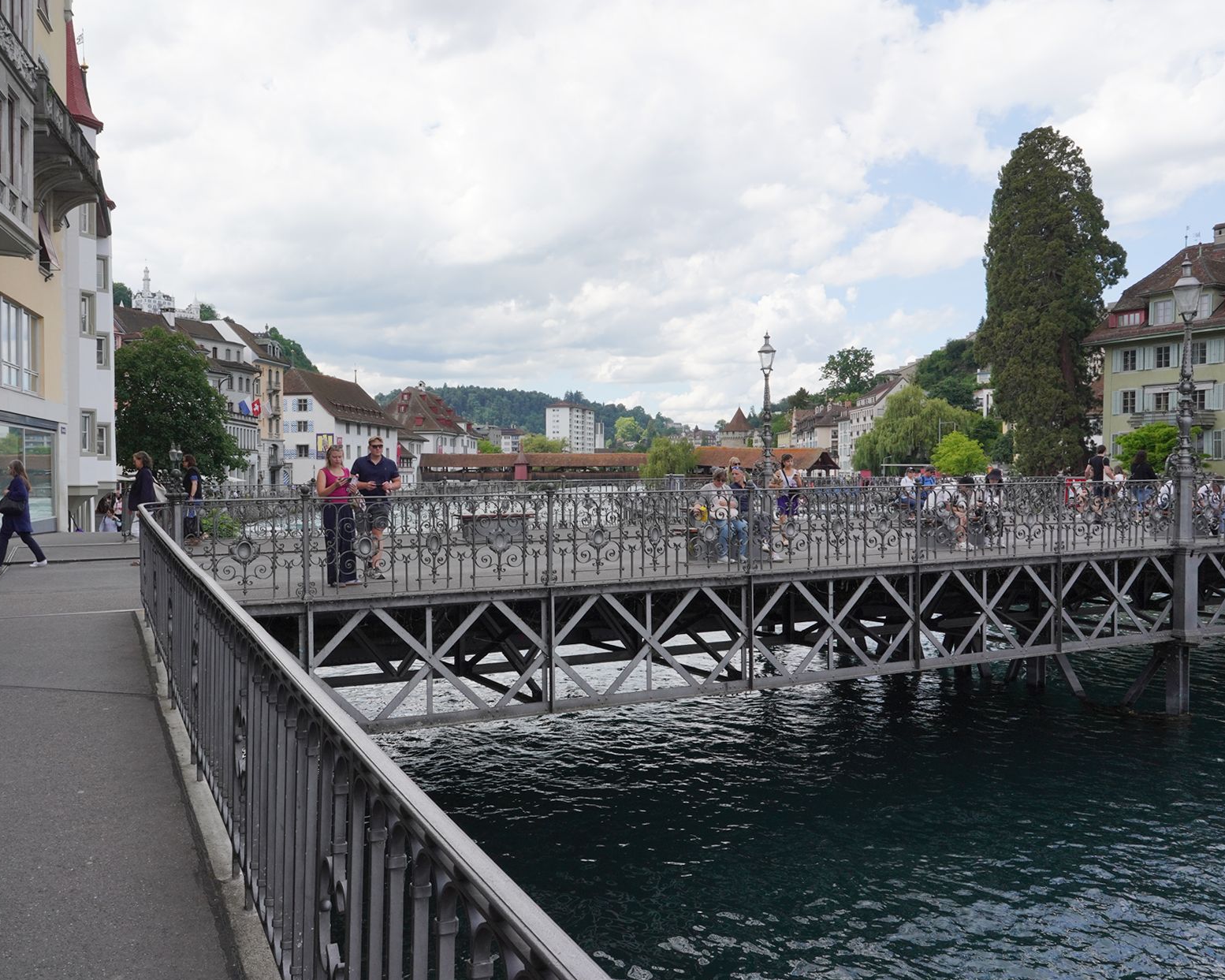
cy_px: 488
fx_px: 1051
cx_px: 505
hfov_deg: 60.1
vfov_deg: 50.0
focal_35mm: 29
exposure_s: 1/320
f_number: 16
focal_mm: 24
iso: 500
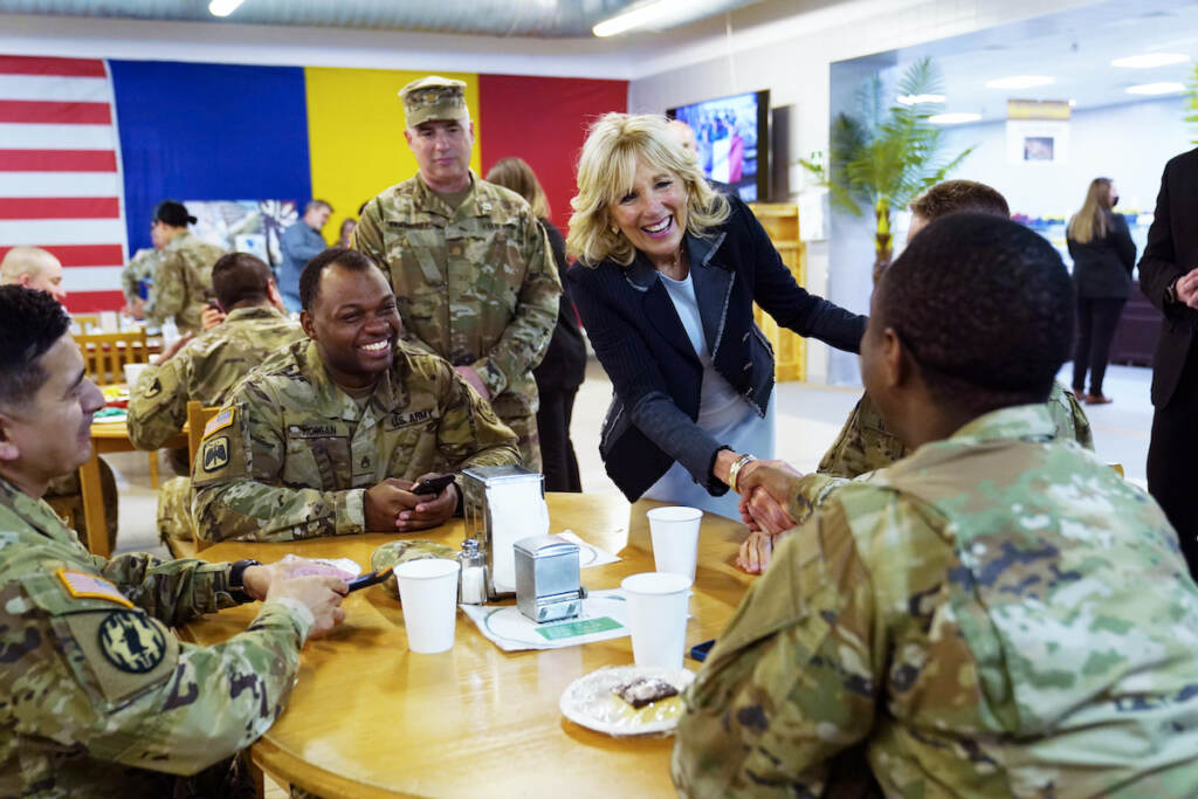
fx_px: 1198
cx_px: 599
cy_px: 400
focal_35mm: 36
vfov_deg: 36.9
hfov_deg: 53.1
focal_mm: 36
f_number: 3.2
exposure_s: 1/200
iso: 2500
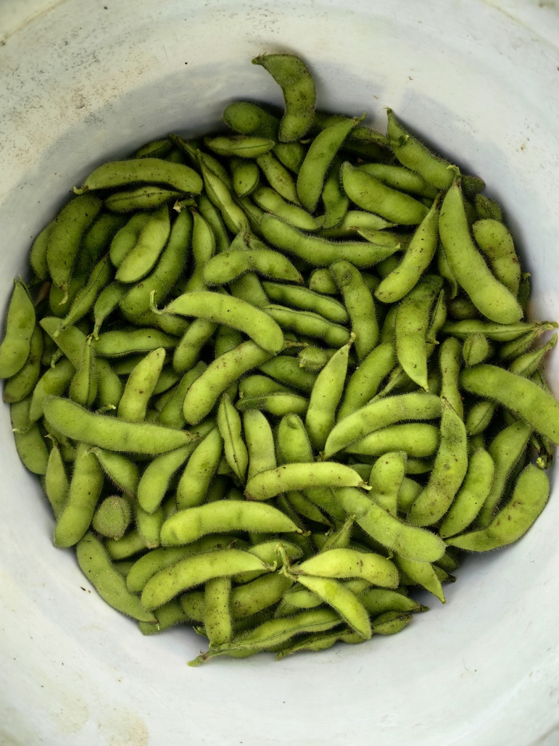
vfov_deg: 63.4
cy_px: 360
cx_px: 272
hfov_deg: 49.7
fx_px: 603
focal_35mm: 28
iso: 50
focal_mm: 5.75
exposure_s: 1/1089
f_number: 2
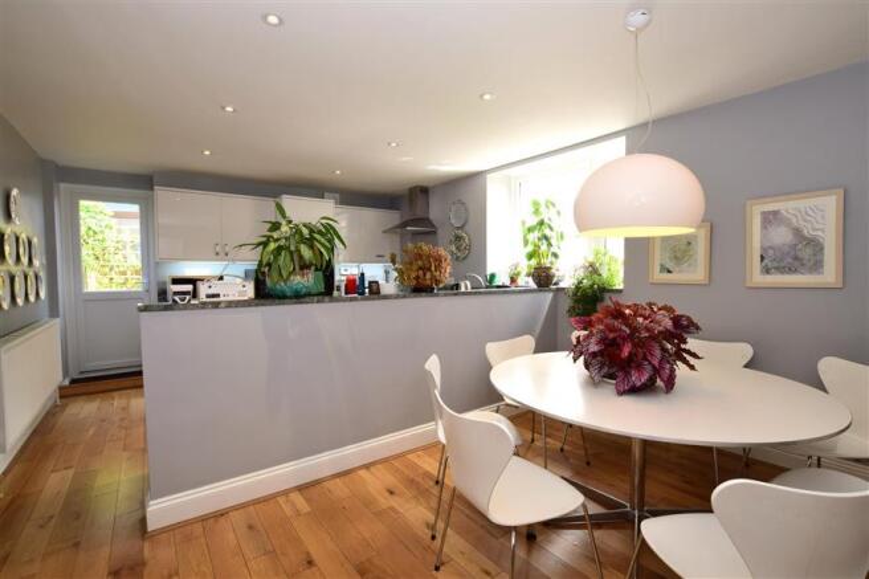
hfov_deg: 100.4
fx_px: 362
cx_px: 434
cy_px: 290
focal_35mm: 15
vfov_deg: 77.3
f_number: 8
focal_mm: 10
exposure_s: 1/30
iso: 200
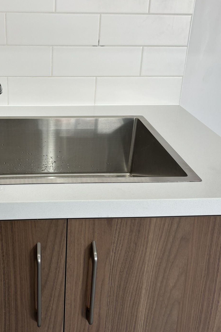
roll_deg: -1.0
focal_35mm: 40
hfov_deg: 32.8
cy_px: 128
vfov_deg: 48.1
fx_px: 368
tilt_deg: -20.8
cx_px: 56
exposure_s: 1/100
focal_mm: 5.96
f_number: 1.6
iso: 64
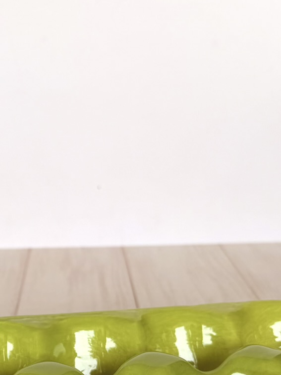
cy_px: 289
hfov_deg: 22.2
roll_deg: +1.7
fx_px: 704
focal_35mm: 65
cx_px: 40
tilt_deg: -17.7
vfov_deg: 29.3
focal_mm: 6.76
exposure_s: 1/735
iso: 80
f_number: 1.78
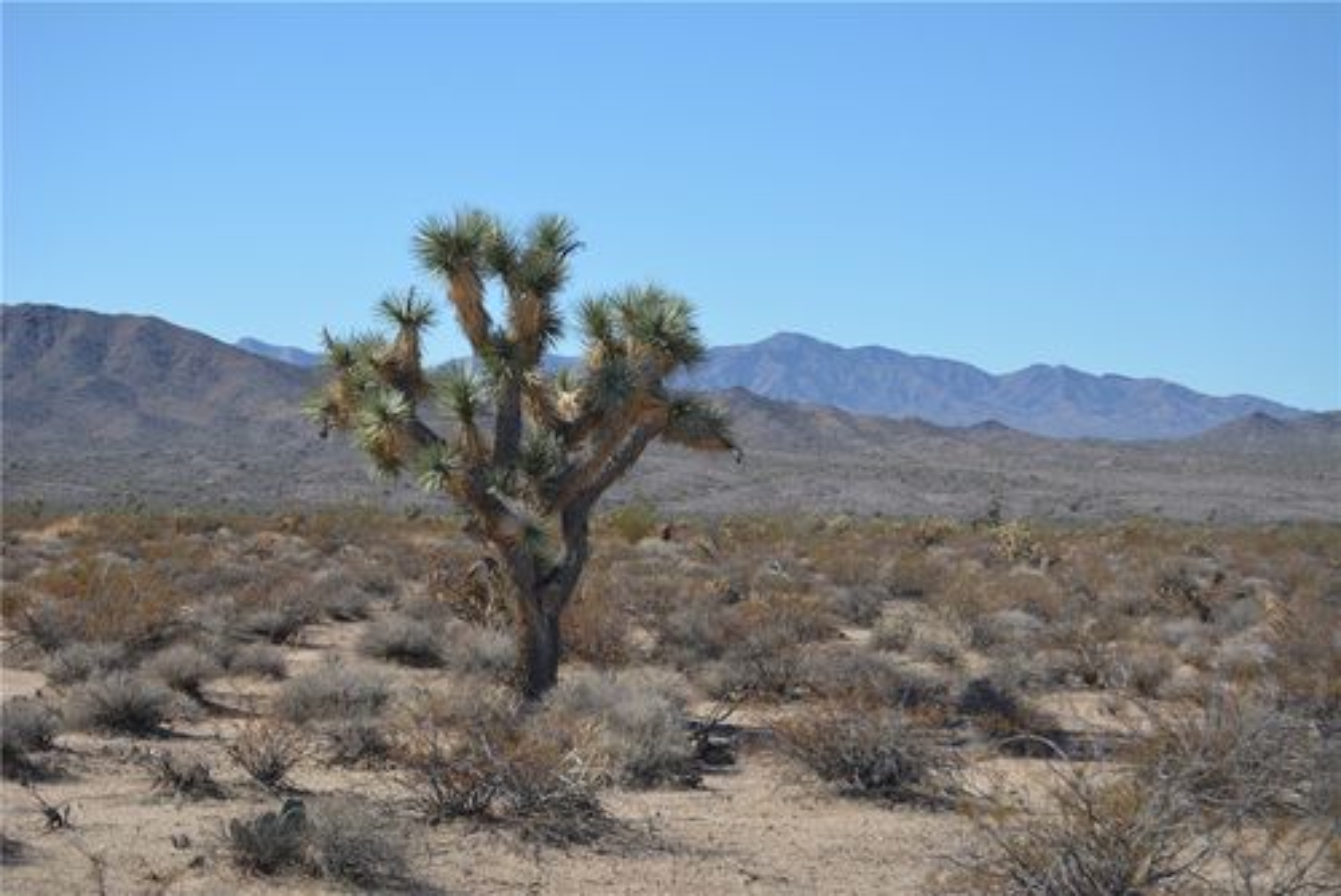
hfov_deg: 24.6
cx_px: 670
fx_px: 3075
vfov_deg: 16.6
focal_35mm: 82
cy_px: 448
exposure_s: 1/1600
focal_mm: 55
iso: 400
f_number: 6.3
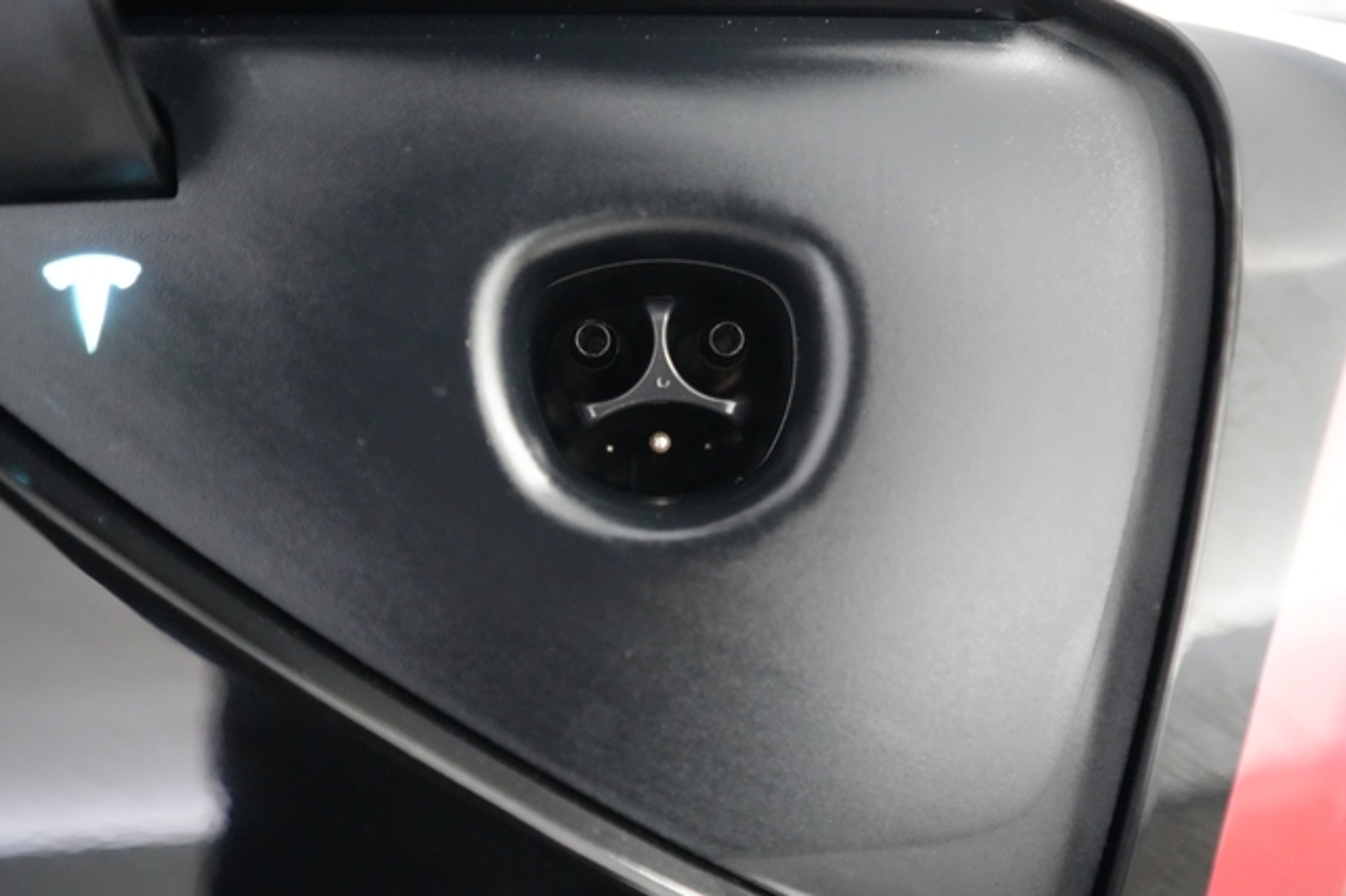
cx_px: 673
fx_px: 1009
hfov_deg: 67.4
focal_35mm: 27
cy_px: 448
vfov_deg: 47.9
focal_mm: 27
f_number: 2.8
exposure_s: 1/100
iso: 12800
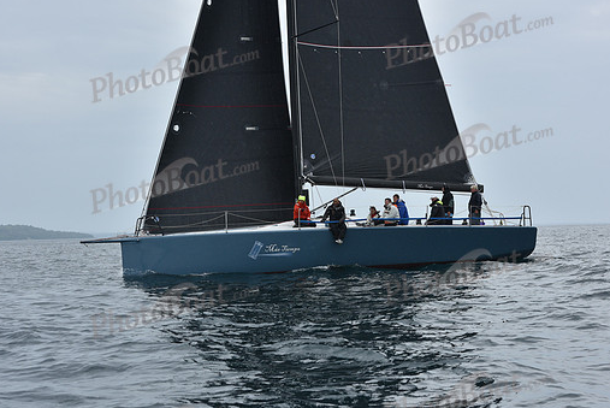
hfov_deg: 25.3
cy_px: 228
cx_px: 322
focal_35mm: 80
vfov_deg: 17.1
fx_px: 1357
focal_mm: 70
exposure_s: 1/800
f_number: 8
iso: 250
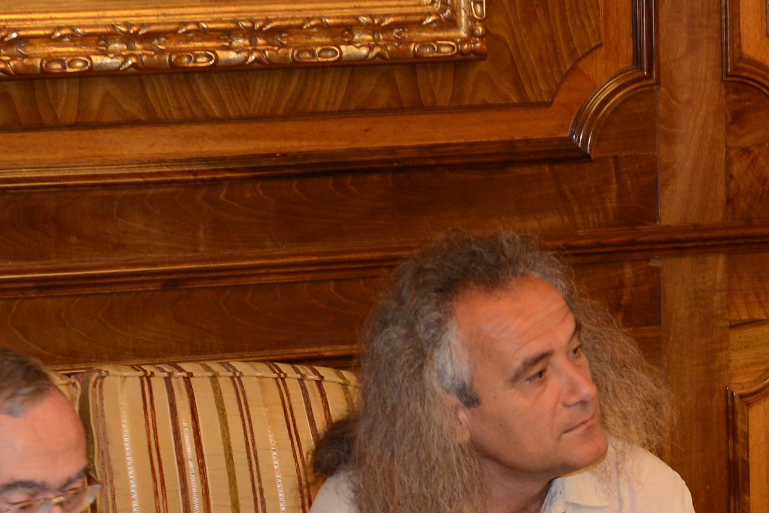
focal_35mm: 189
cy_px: 687
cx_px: 632
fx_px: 4037
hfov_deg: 10.8
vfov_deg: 7.2
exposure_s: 1/80
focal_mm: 44
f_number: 3.5
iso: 800
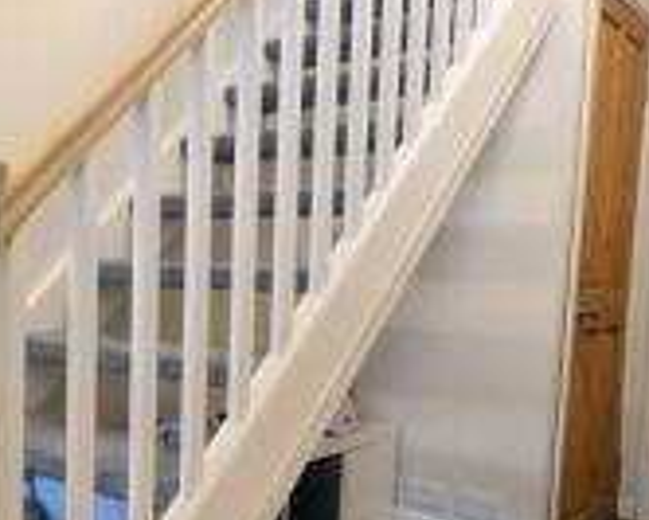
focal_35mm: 41
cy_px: 330
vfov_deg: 36.3
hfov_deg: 42.5
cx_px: 117
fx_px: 788
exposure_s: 1/22.5
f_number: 1.95
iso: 77
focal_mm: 2.23
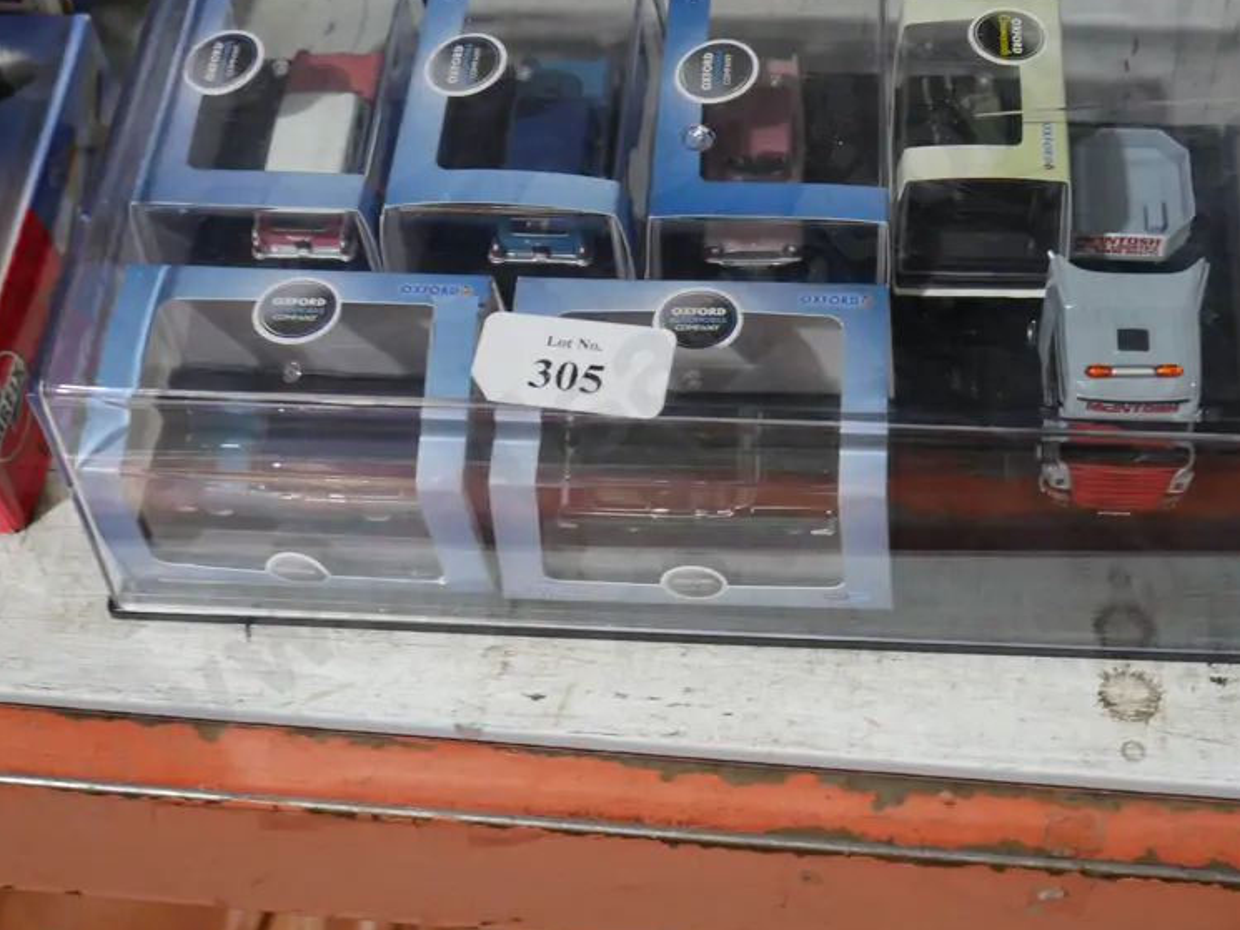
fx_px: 1971
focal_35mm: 55
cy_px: 310
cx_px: 731
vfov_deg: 26.4
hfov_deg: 34.8
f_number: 4.5
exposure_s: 1/60
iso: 400
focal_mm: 20
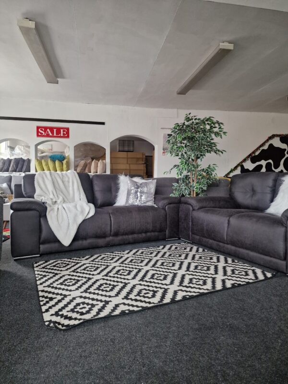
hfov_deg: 58.9
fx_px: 255
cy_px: 192
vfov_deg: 73.9
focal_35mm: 23
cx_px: 144
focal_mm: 6.4
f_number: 1.8
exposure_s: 1/120
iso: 500
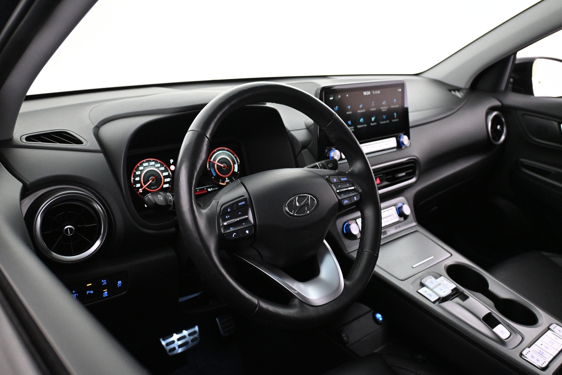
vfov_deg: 43.6
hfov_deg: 61.9
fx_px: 468
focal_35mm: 30
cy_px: 188
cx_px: 281
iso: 4000
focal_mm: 20
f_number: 3.8
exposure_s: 1/60
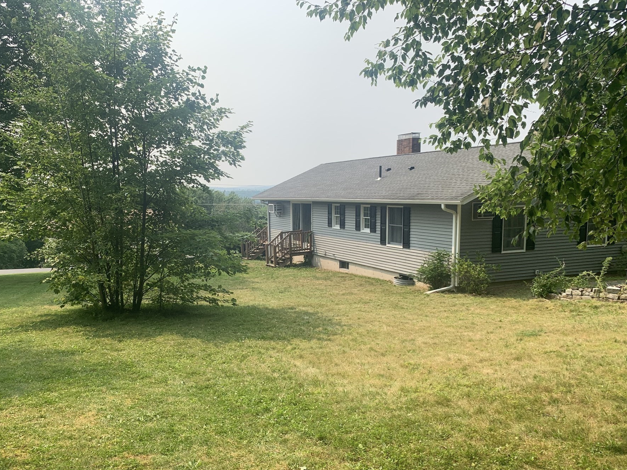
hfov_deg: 59.8
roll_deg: +1.2
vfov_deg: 46.6
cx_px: 278
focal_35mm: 30
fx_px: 543
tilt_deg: -7.9
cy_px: 270
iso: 25
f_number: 1.8
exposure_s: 1/1689
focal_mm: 4.25
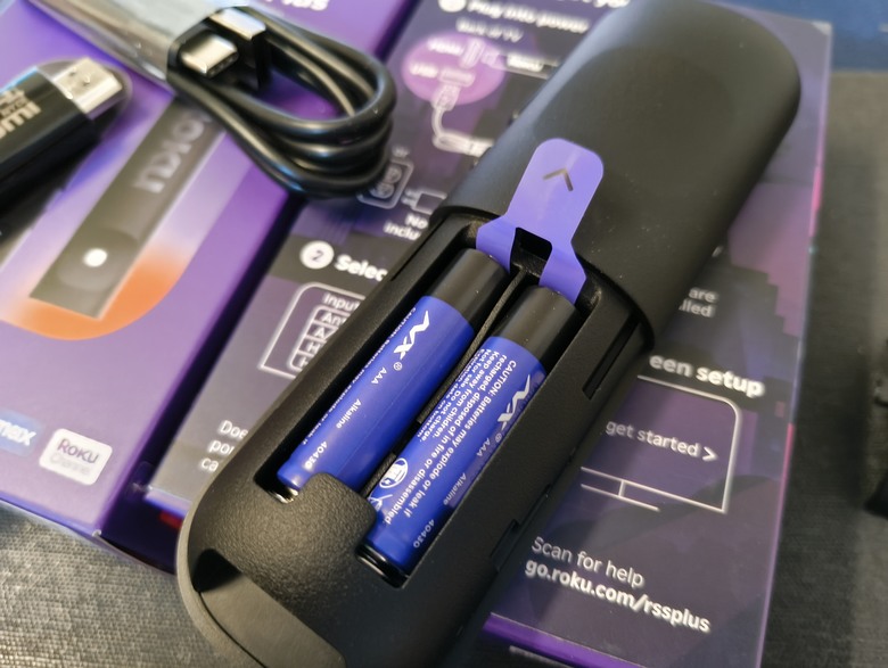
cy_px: 334
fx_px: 616
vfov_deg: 56.9
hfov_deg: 71.5
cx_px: 444
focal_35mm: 24
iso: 2134
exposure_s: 1/14.3
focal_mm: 5.56
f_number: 1.87
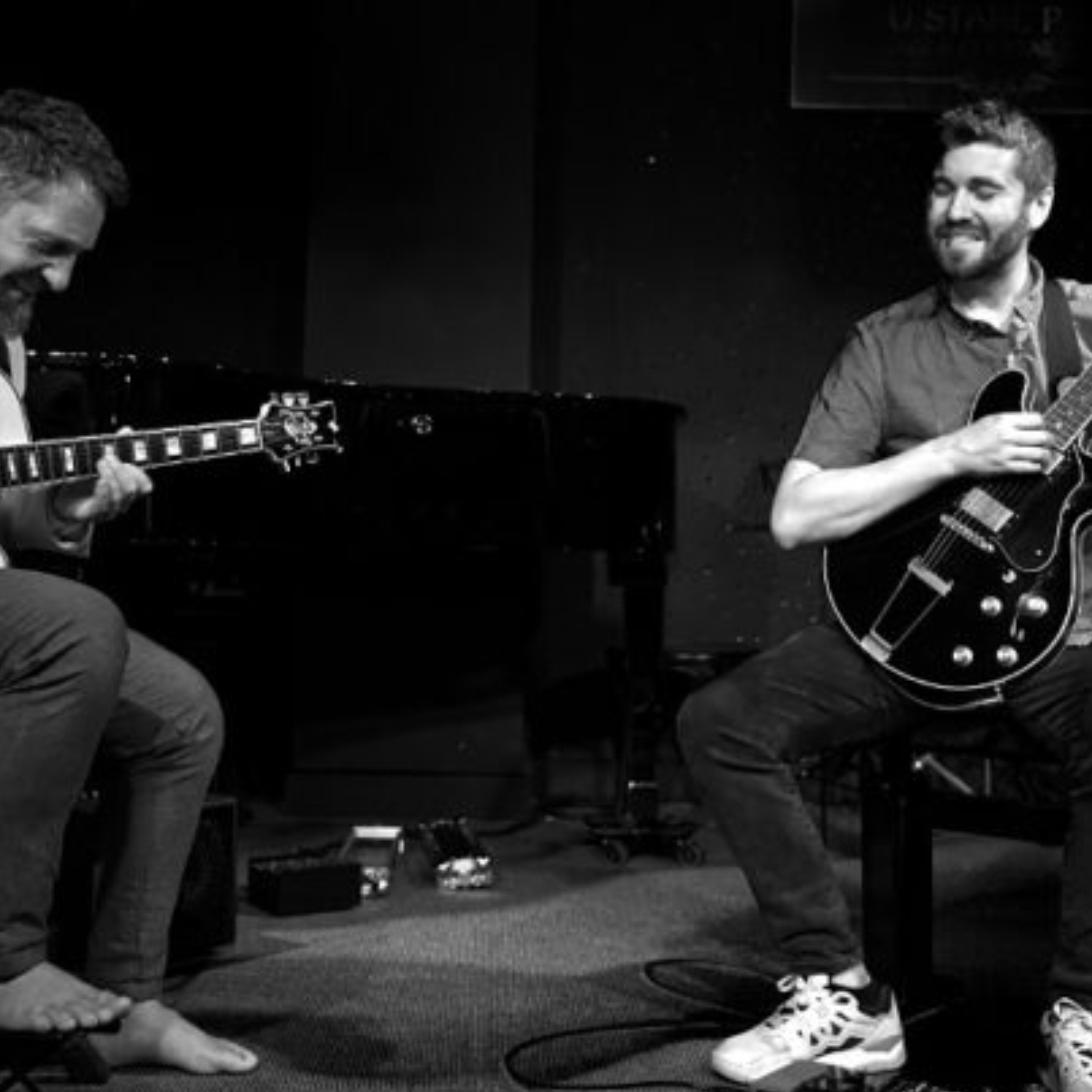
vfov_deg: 36.0
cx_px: 477
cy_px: 477
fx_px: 1677
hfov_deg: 36.0
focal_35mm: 47
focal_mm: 29
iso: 400
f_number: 2.8
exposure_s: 1/30
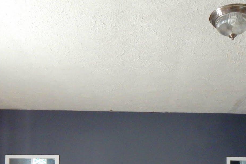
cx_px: 153
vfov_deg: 24.1
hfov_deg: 38.6
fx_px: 349
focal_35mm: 51
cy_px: 197
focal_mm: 4
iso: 400
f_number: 3
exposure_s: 1/20
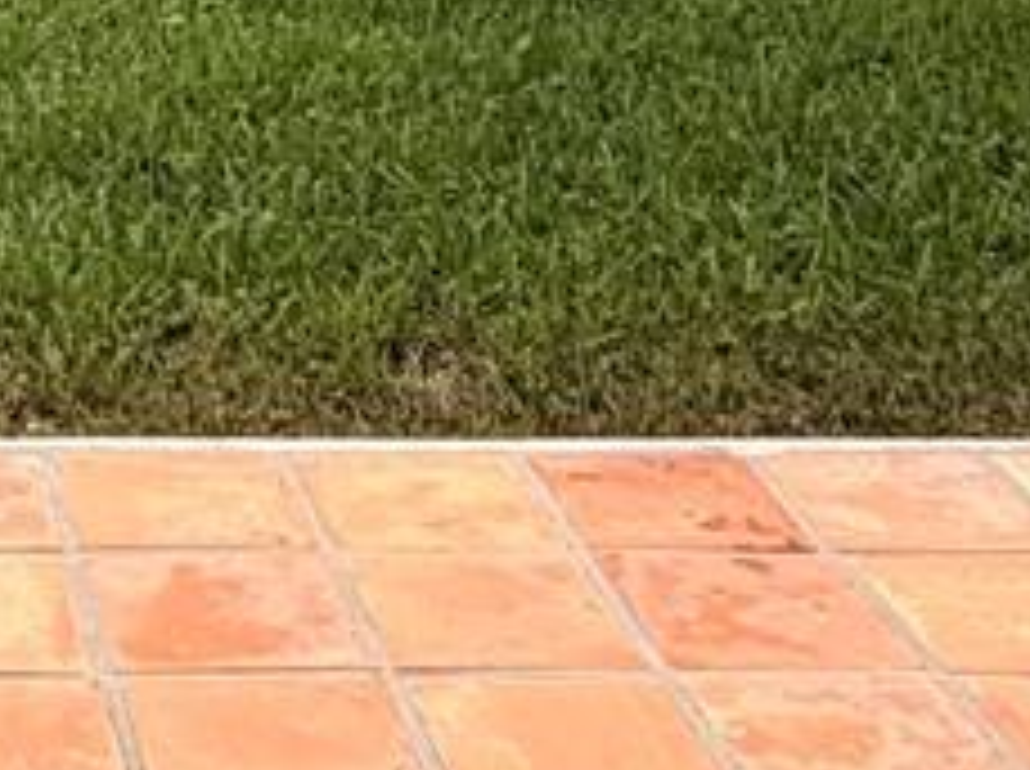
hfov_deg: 19.0
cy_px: -522
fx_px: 2911
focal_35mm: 98
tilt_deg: -4.2
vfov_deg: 13.8
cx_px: -189
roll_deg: -0.1
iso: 40
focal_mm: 2.22
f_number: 2.2
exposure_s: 1/734
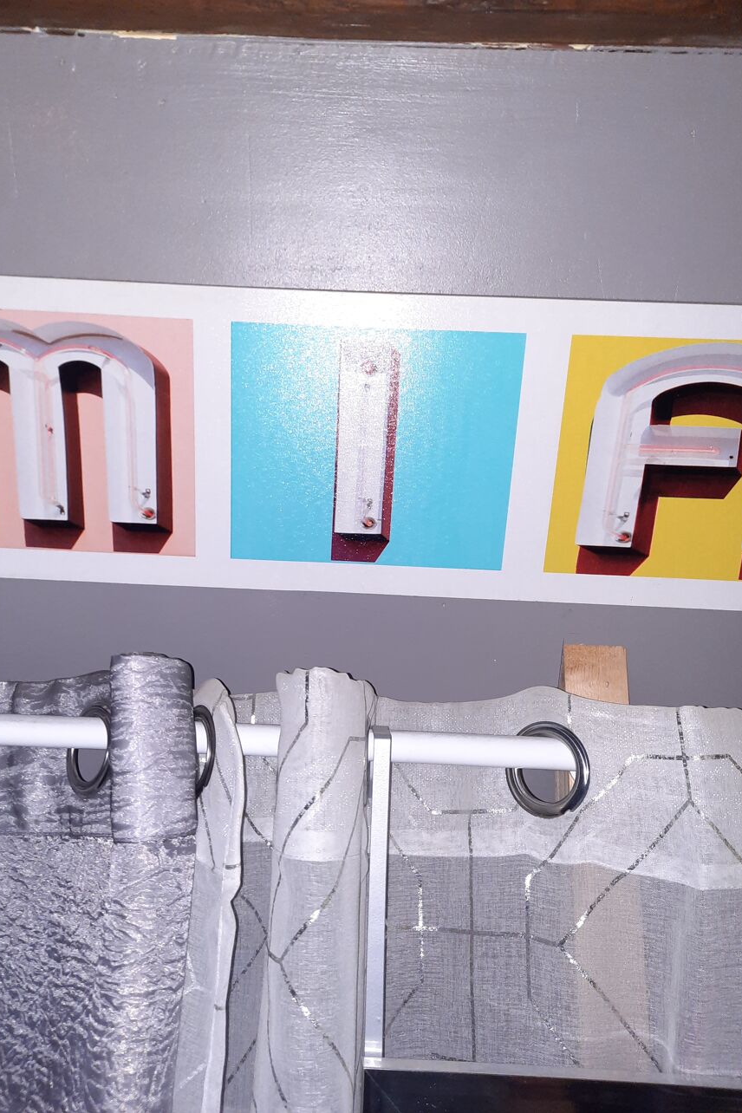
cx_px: 342
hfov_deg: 47.9
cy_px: 536
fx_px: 835
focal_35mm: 27
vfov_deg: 67.4
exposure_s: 1/20
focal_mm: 4.6
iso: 1000
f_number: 2
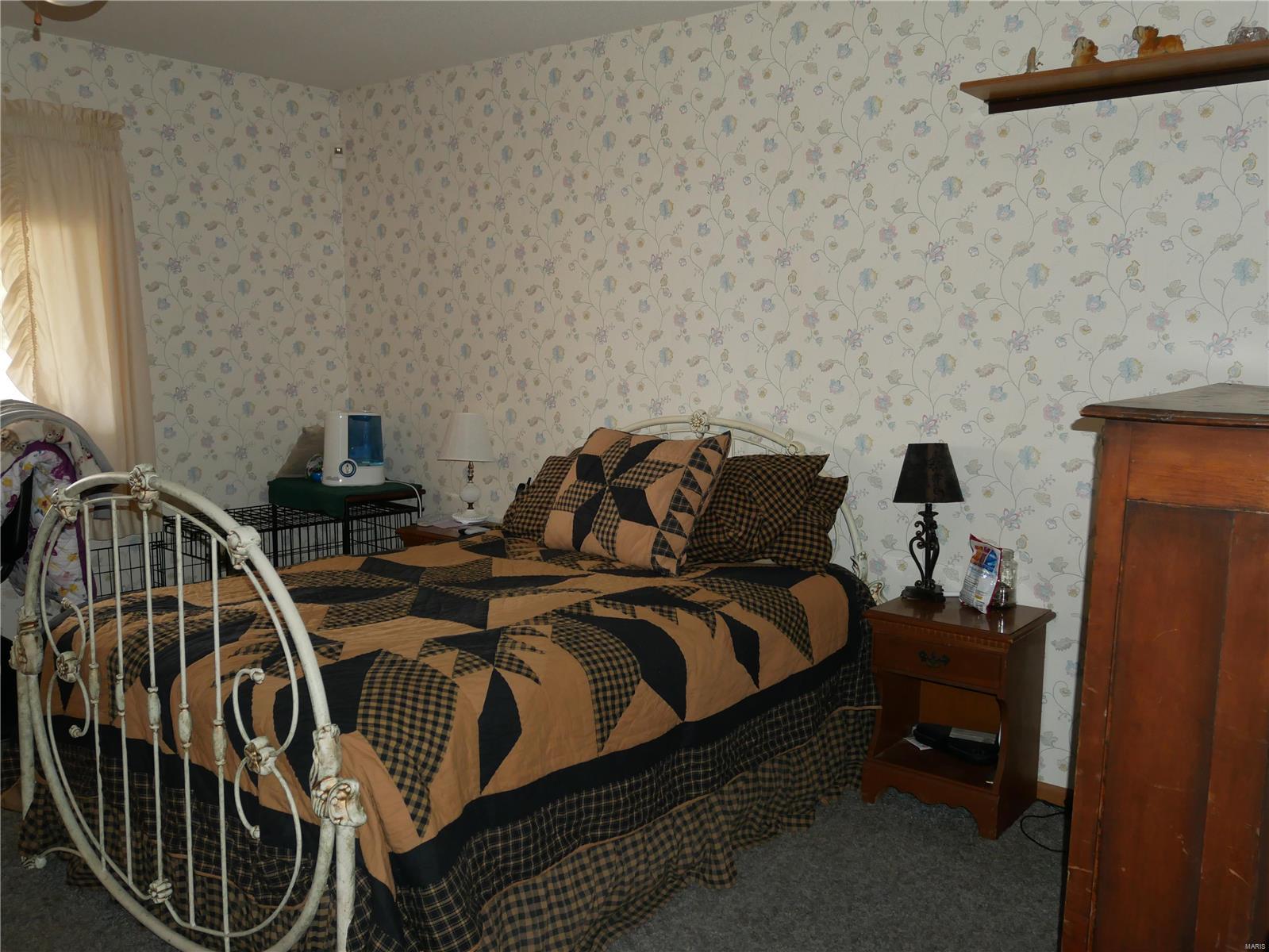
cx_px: 634
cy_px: 476
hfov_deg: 60.0
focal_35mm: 30
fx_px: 1100
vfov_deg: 46.8
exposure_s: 1/60
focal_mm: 15
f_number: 3.8
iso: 800
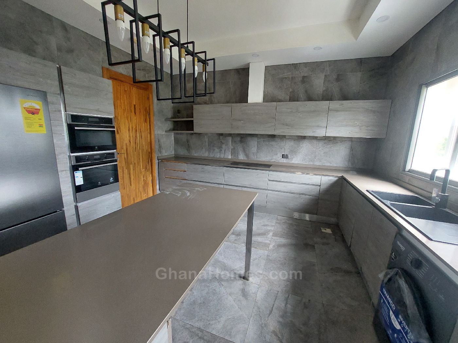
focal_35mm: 13
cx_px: 229
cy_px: 172
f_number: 2.2
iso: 400
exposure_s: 1/30
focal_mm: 1.74
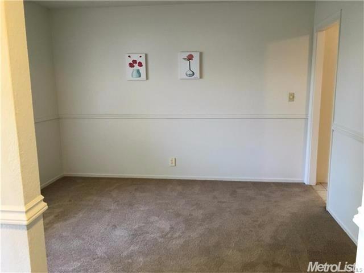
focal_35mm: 29
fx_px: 305
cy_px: 136
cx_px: 182
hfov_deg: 61.7
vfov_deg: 48.2
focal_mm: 4.15
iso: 125
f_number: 2.2
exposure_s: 1/30
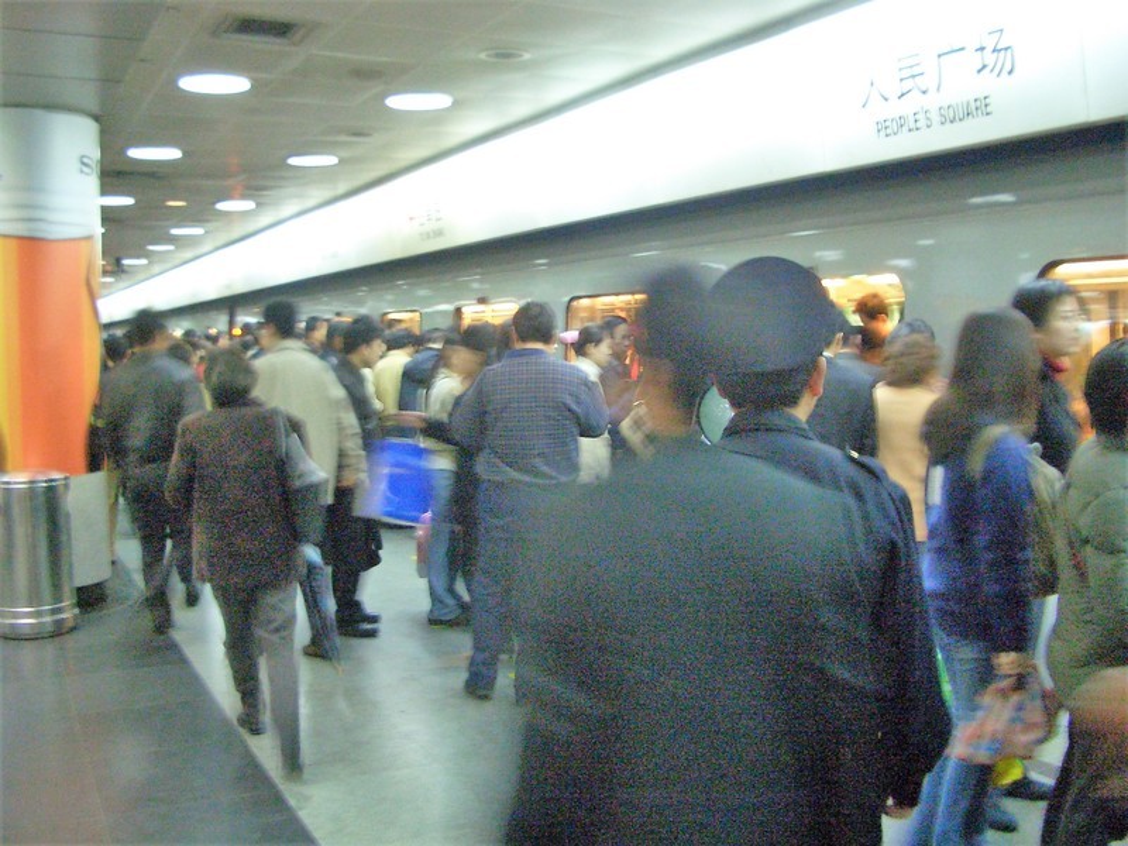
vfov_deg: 40.7
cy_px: 423
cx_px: 564
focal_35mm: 35
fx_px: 1141
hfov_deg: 52.6
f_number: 2.6
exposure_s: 1/8
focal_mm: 5.8
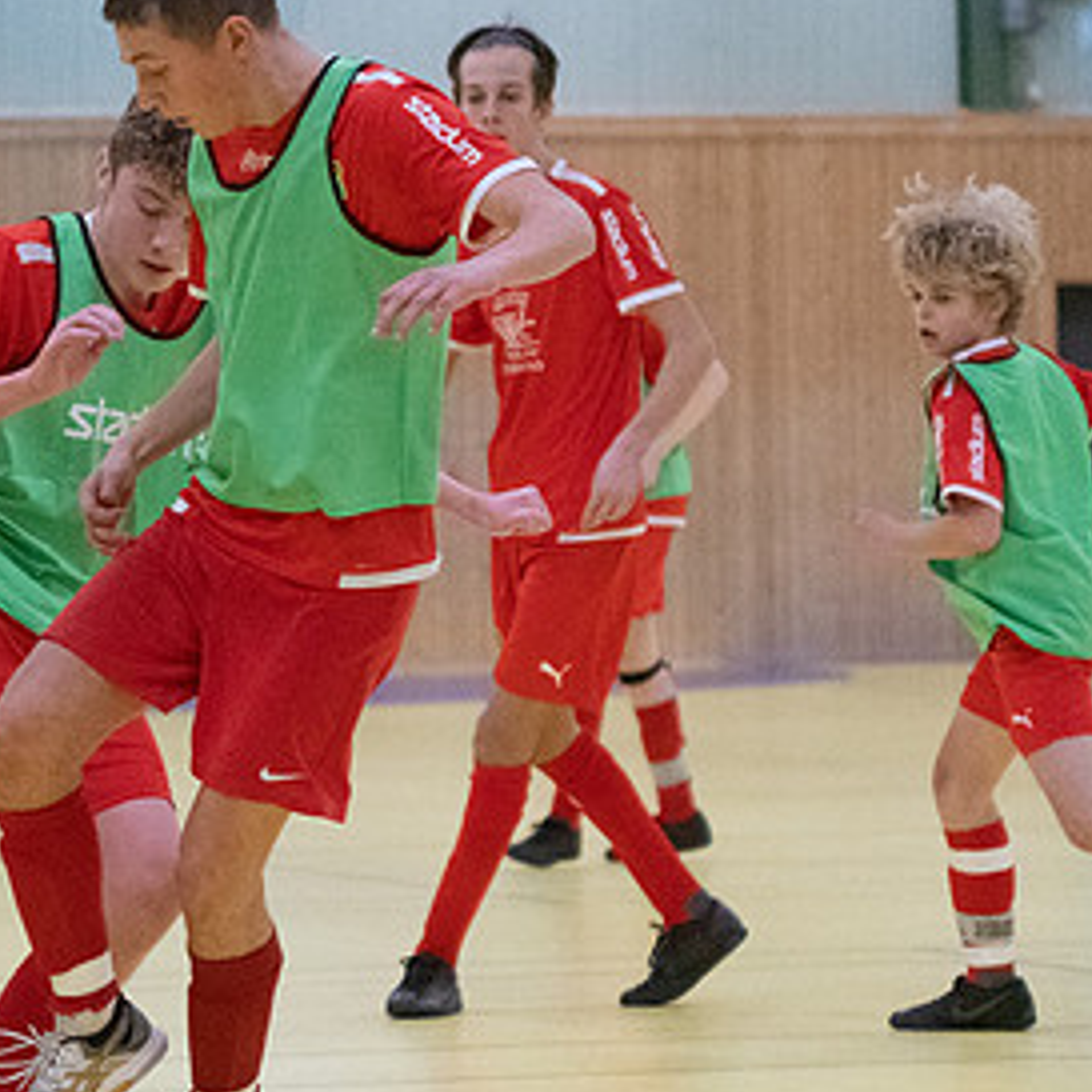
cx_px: 80
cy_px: 594
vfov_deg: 7.8
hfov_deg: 7.8
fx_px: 7959
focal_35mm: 223
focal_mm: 78
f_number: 3.2
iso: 8000
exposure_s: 1/1600
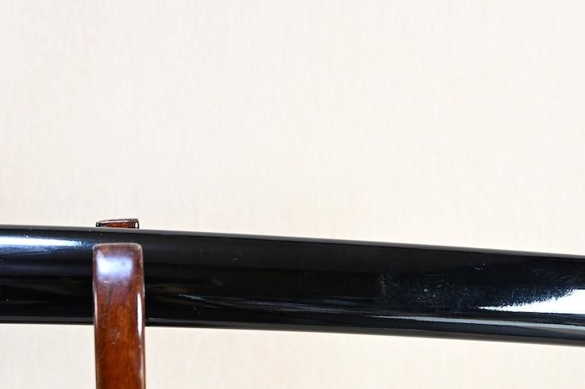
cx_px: 200
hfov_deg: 34.8
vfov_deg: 23.7
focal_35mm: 57
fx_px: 926
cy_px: 248
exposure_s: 1/2
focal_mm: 20
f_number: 3.5
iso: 100
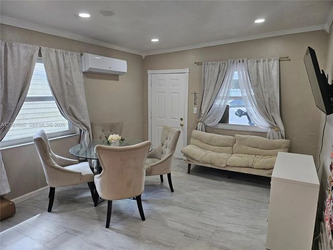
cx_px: 166
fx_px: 231
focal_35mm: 24
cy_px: 125
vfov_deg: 56.8
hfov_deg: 71.6
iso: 100
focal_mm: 5
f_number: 1.8
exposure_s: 1/120
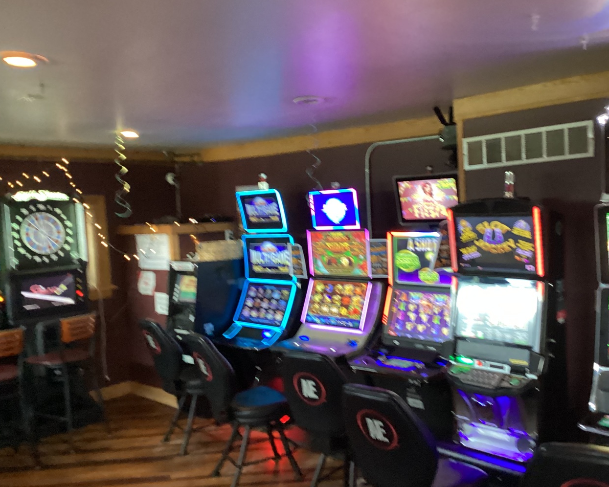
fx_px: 631
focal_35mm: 35
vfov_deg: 42.2
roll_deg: +0.3
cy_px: 250
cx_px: 345
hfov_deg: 51.4
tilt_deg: -3.4
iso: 400
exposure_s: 1/30
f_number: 2.4
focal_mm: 3.3
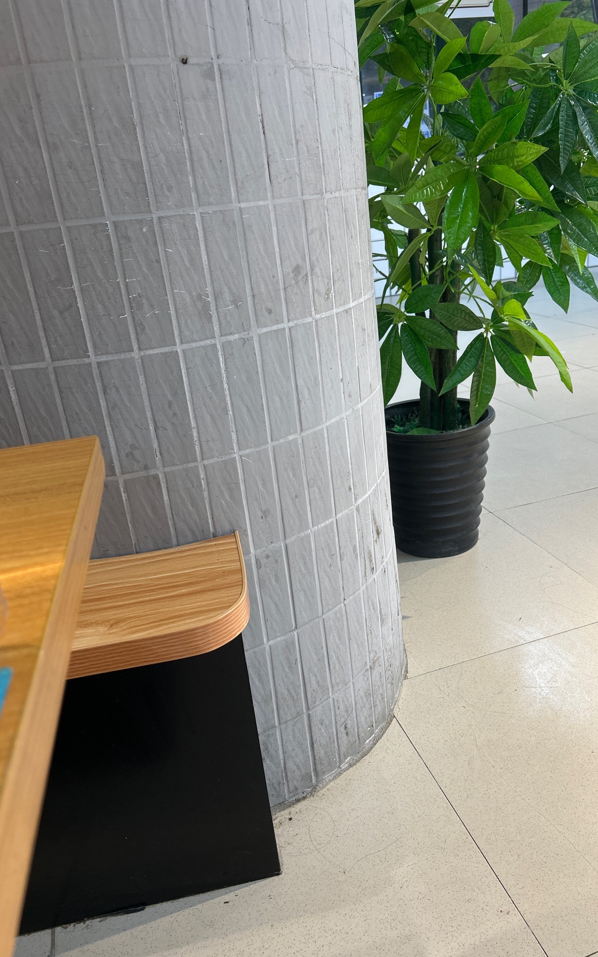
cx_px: 343
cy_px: 485
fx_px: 730
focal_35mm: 28
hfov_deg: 44.4
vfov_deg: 66.5
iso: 64
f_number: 1.5
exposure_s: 1/50
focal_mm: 5.7
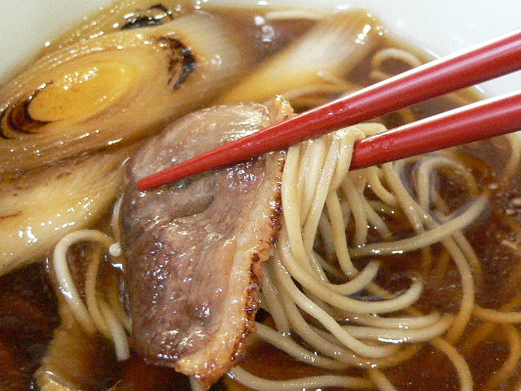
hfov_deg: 25.0
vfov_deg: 18.9
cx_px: 289
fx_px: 1174
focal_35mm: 78
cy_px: 218
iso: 400
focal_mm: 8.6
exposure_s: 1/13
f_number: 2.8
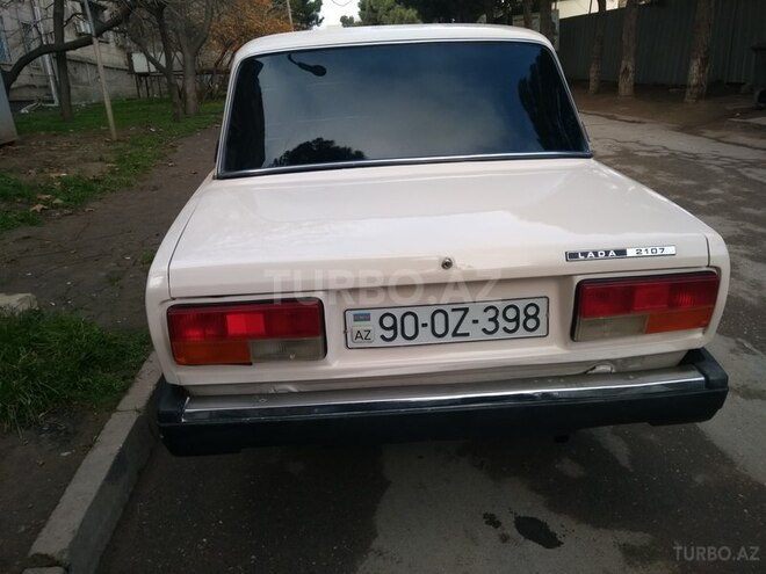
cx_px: 383
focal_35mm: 21
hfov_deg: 79.0
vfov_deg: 63.4
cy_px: 287
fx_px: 465
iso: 100
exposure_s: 1/356
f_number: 2
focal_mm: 3.57
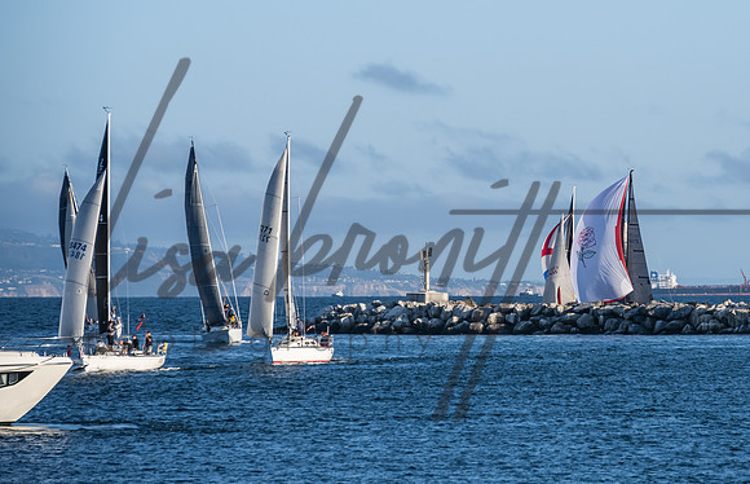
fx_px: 4839
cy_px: 143
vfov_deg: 5.7
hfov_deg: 8.8
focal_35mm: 235
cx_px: 601
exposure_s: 1/1250
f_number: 6.3
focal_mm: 145
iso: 320
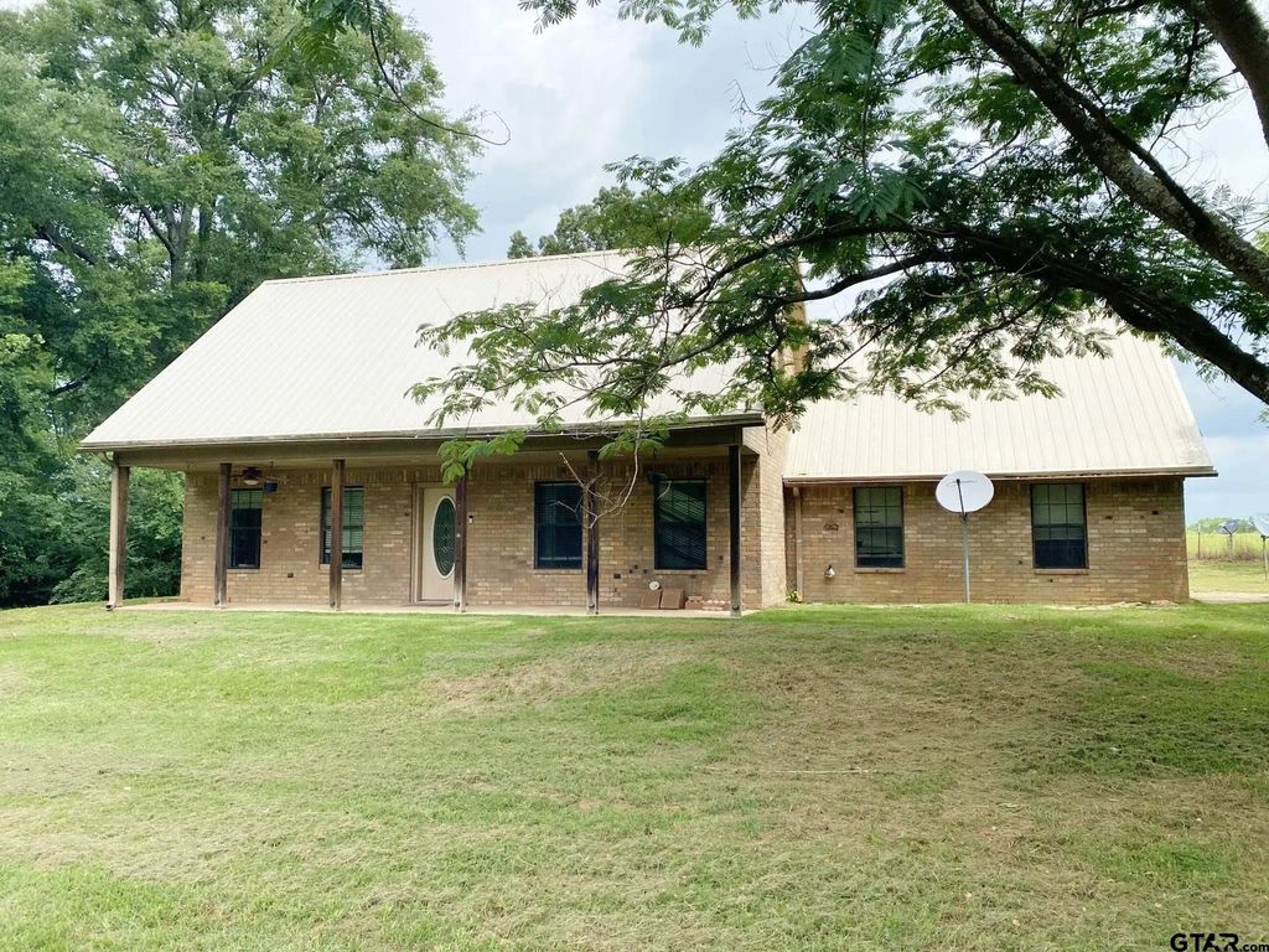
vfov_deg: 53.1
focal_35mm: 26
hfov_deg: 67.3
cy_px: 476
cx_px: 634
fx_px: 953
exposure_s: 1/2268
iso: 32
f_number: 1.8
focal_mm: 4.25
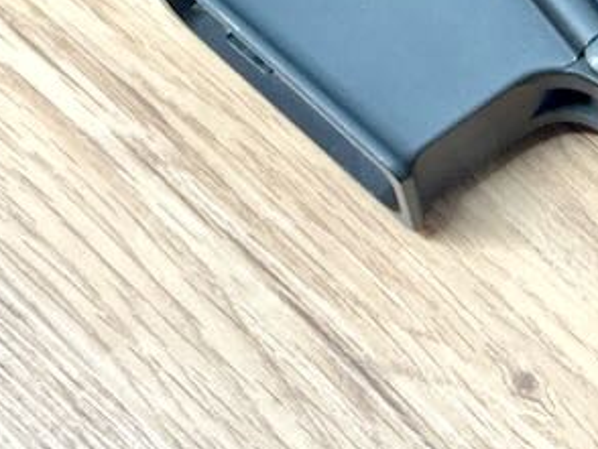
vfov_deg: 9.0
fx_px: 2818
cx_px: 563
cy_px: -108
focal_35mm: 163
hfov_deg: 12.0
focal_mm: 6.86
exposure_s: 1/60
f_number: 1.78
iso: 125
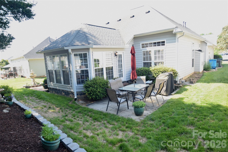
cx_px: 114
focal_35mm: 21
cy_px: 76
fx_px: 133
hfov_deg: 81.2
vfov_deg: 59.6
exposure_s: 1/125
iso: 200
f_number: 5.6
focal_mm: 14
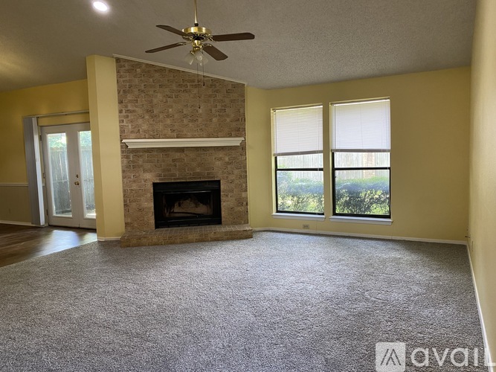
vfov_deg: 53.0
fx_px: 372
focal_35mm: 26
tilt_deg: -4.5
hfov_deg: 67.3
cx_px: 248
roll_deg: +2.2
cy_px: 186
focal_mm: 4.25
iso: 125
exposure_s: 1/60
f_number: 1.8
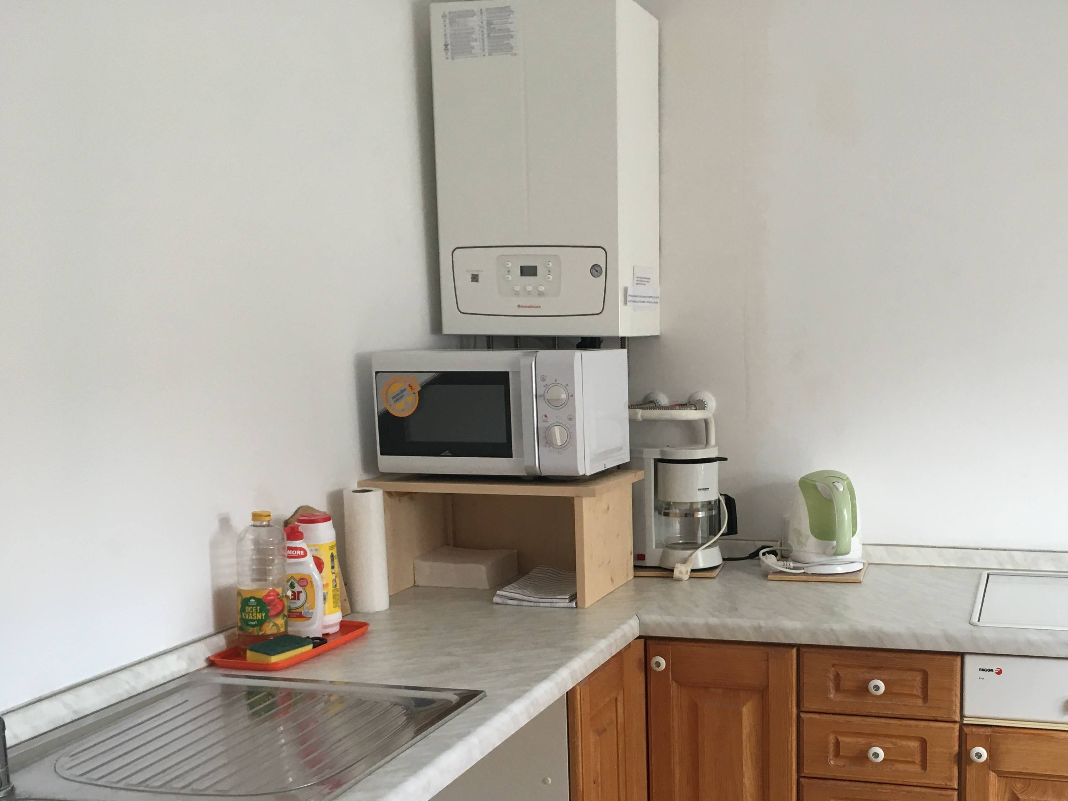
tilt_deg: -10.2
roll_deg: +1.9
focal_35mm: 39
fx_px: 1203
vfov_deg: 36.4
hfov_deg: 47.1
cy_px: 535
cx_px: 712
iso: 50
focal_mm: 4.15
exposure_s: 1/33
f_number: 2.2
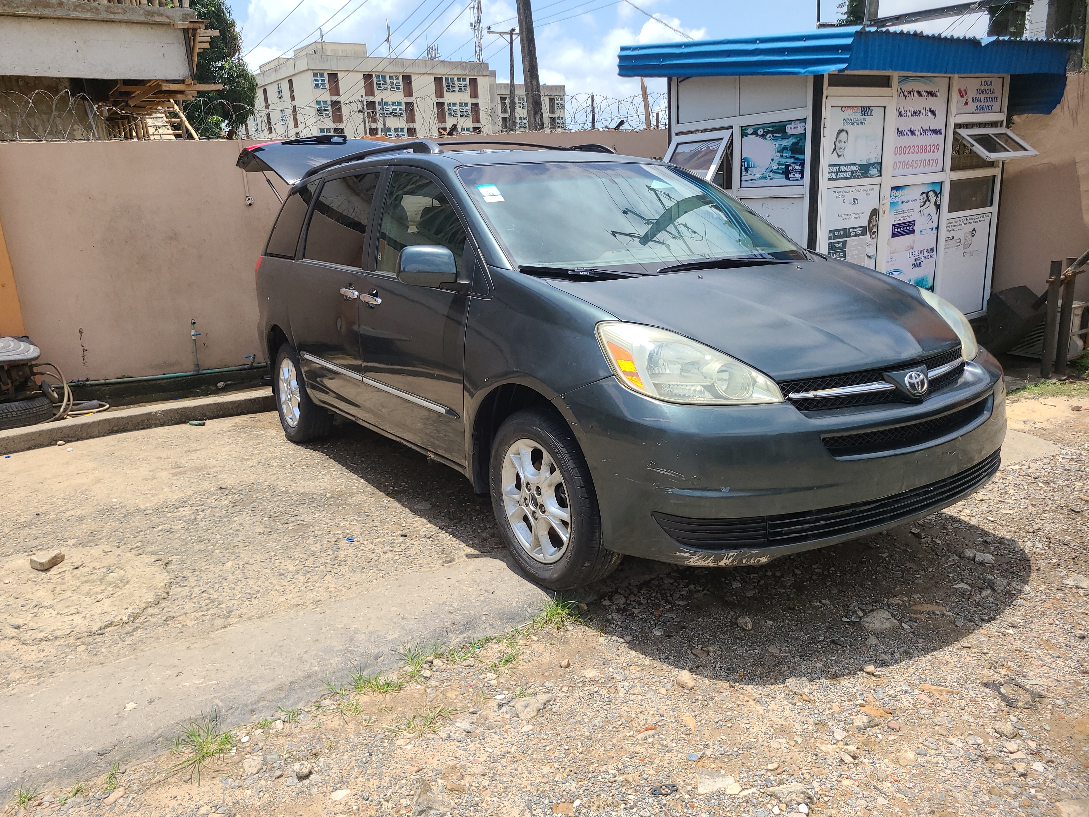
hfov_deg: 67.3
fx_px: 818
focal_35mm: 26
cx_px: 544
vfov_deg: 53.1
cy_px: 408
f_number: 1.8
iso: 40
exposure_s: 1/1650
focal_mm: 5.4
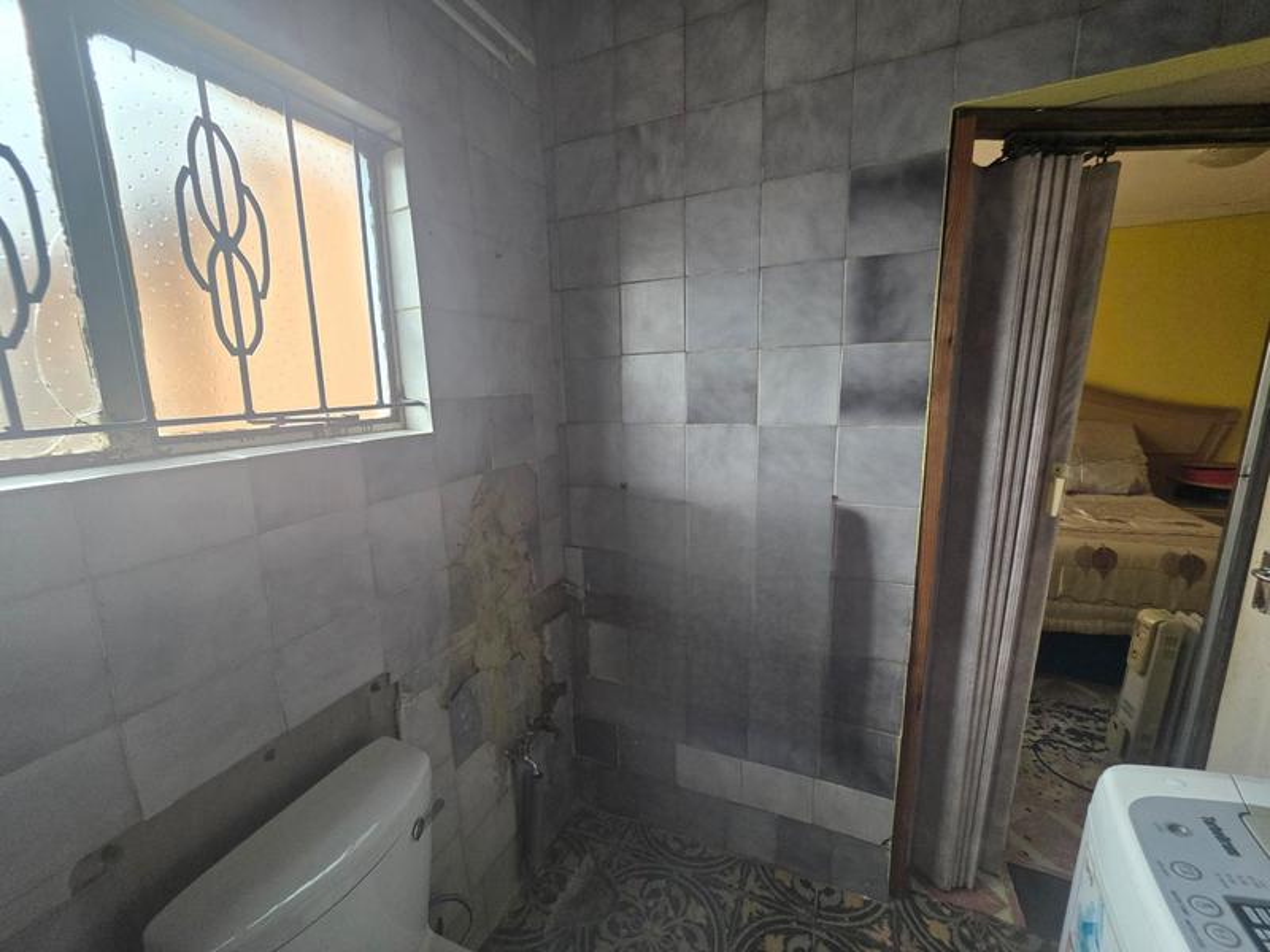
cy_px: 476
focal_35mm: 13
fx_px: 477
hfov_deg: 106.2
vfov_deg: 89.9
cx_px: 635
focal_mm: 2.2
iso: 80
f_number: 1.9
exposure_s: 1/101
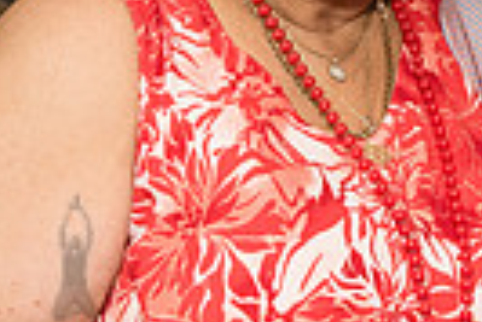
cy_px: 53
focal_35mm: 162
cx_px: 489
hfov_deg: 12.5
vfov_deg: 8.5
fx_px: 2171
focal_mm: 34
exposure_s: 1/160
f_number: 3.5
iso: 1600
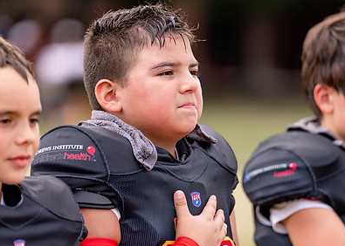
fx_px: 3066
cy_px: 137
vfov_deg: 4.6
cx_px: 168
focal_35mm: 313
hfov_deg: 6.4
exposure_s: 1/1000
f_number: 2.8
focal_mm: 200
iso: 100
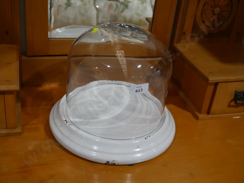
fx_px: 324
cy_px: 92
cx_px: 122
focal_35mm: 46
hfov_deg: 41.2
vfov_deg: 31.5
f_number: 5.1
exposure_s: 1/60
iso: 320
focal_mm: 23
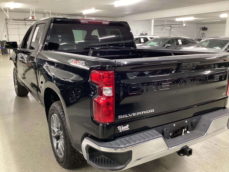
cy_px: 86
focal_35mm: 31
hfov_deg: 58.4
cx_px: 114
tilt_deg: -14.0
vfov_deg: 45.4
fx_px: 205
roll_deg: -1.5
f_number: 2.4
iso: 500
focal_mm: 3.3
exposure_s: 1/30
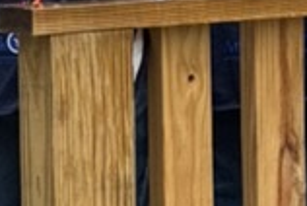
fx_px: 4426
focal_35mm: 518
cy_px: -377
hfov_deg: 4.0
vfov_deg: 2.6
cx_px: 140
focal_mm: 9
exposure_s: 1/99
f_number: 2.8
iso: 64
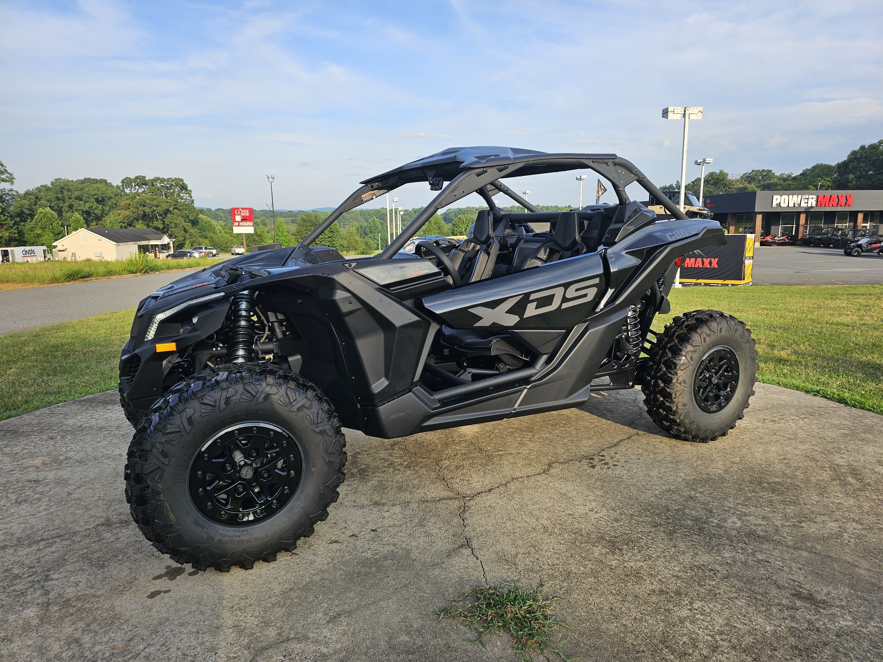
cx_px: 442
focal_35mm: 23
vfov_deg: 58.9
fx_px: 587
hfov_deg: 73.9
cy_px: 331
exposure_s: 1/239
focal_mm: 6.3
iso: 10
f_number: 1.7
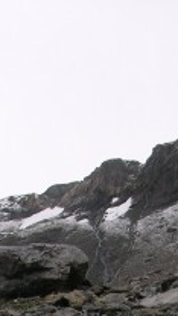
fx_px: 1183
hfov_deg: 8.6
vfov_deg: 14.5
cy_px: 421
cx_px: 113
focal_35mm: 141
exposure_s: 1/164
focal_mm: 8.9
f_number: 5.6
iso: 50
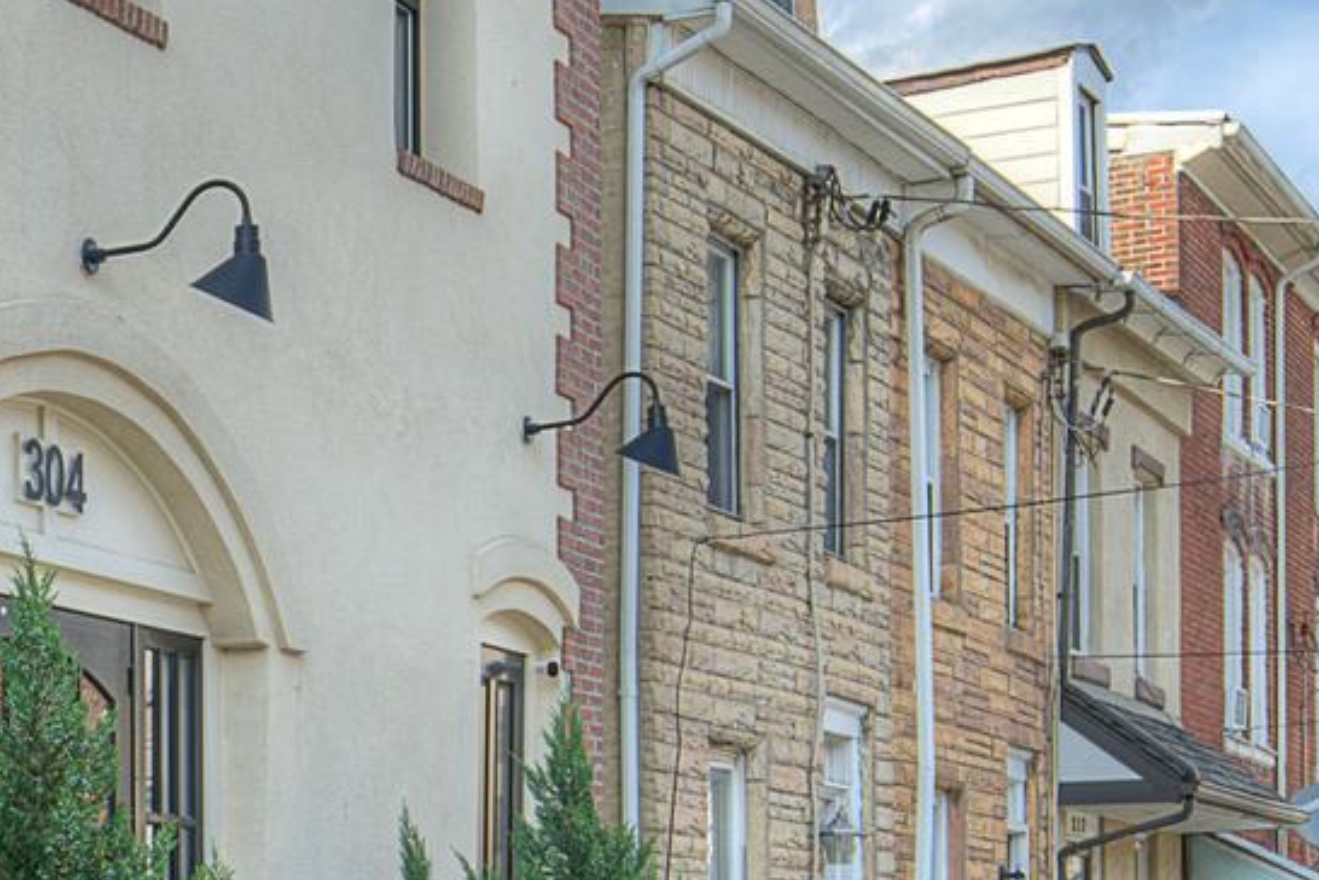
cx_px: -403
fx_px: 3297
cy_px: 886
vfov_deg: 14.9
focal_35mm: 90
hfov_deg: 20.6
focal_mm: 24
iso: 100
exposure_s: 1/125
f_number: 8
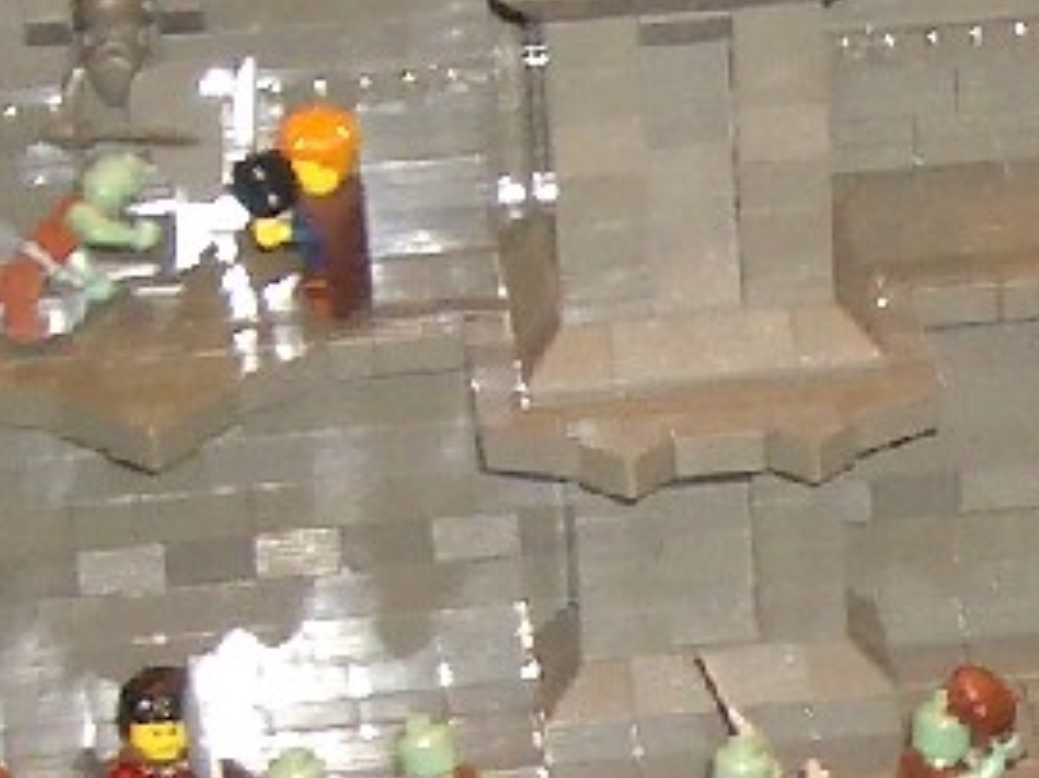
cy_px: 1000
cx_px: 1695
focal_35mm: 223
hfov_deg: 8.6
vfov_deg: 6.6
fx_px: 6690
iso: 100
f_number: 2.6
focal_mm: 5.8
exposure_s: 1/60
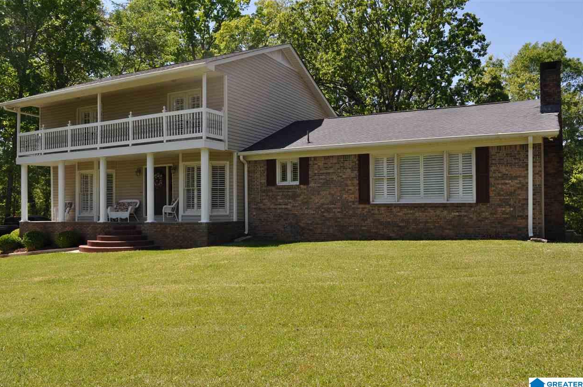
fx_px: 501
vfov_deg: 42.2
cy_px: 199
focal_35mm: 31
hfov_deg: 60.3
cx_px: 284
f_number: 9
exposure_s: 1/320
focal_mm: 20
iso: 200
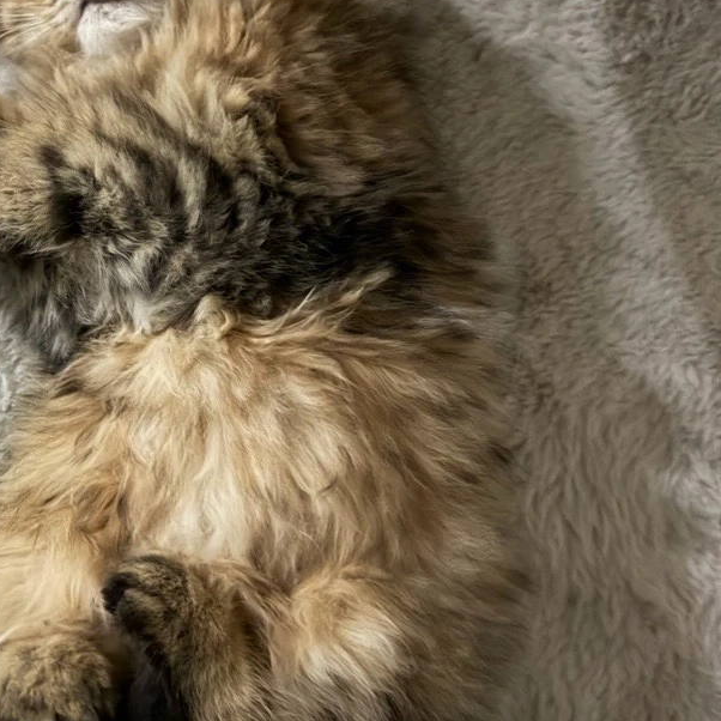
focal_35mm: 47
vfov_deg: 36.1
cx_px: 170
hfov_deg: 35.2
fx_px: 1108
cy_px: 352
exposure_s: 1/9
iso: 1600
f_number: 1.78
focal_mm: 6.76
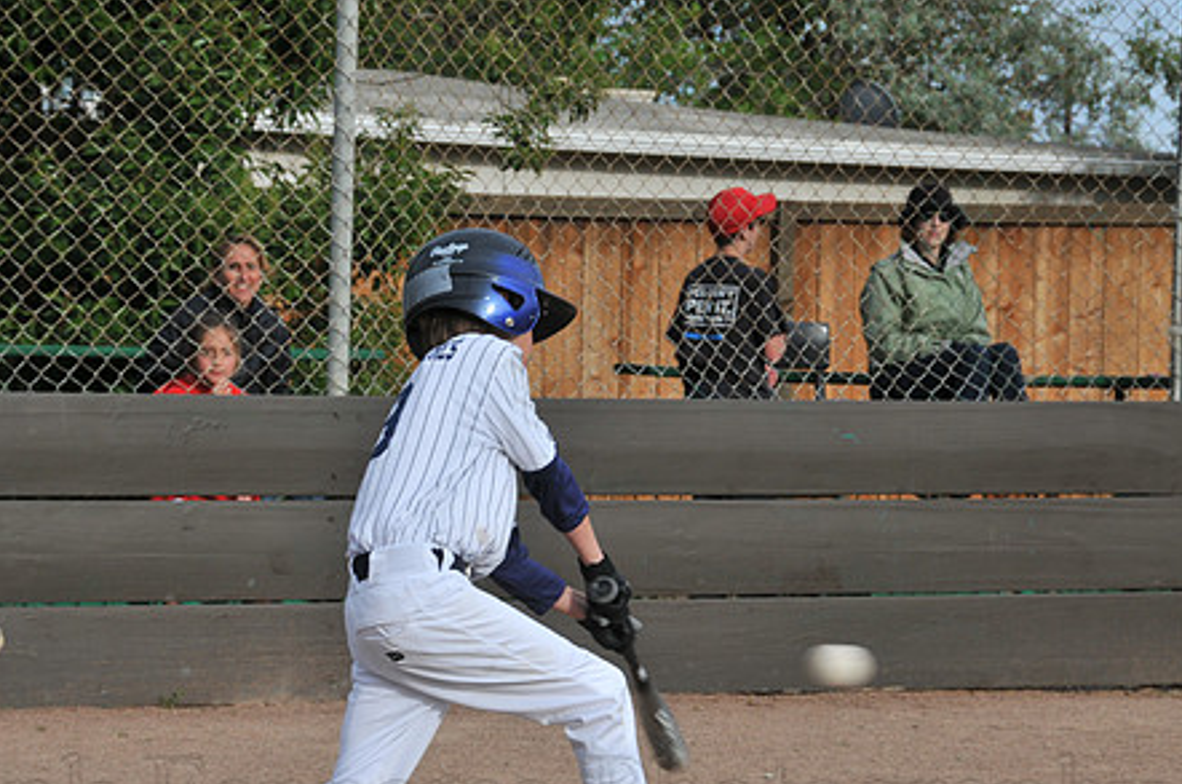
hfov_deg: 13.9
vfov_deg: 9.3
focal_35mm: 148
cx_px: 449
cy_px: 470
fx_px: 4839
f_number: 11
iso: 200
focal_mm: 75
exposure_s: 1/250
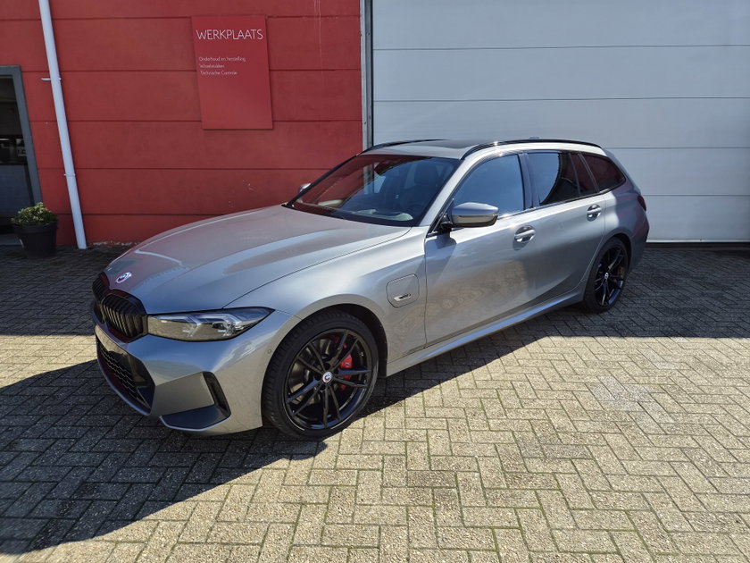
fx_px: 498
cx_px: 375
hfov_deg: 73.9
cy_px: 282
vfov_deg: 58.9
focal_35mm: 23
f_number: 1.8
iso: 80
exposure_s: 1/2816
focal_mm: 5.4
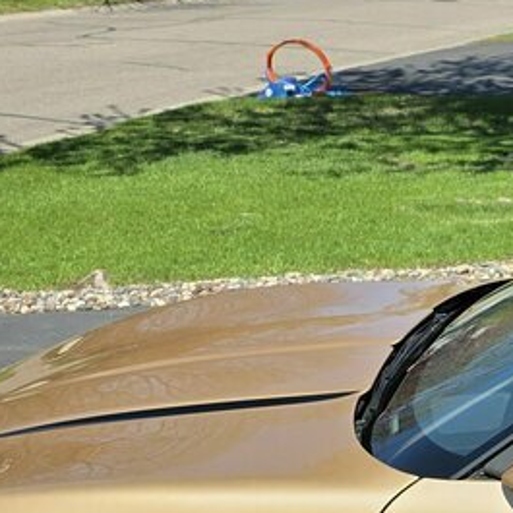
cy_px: 364
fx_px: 1543
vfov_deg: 18.8
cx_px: 720
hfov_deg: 17.4
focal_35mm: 92
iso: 80
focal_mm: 6.3
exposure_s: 1/7944
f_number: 1.7
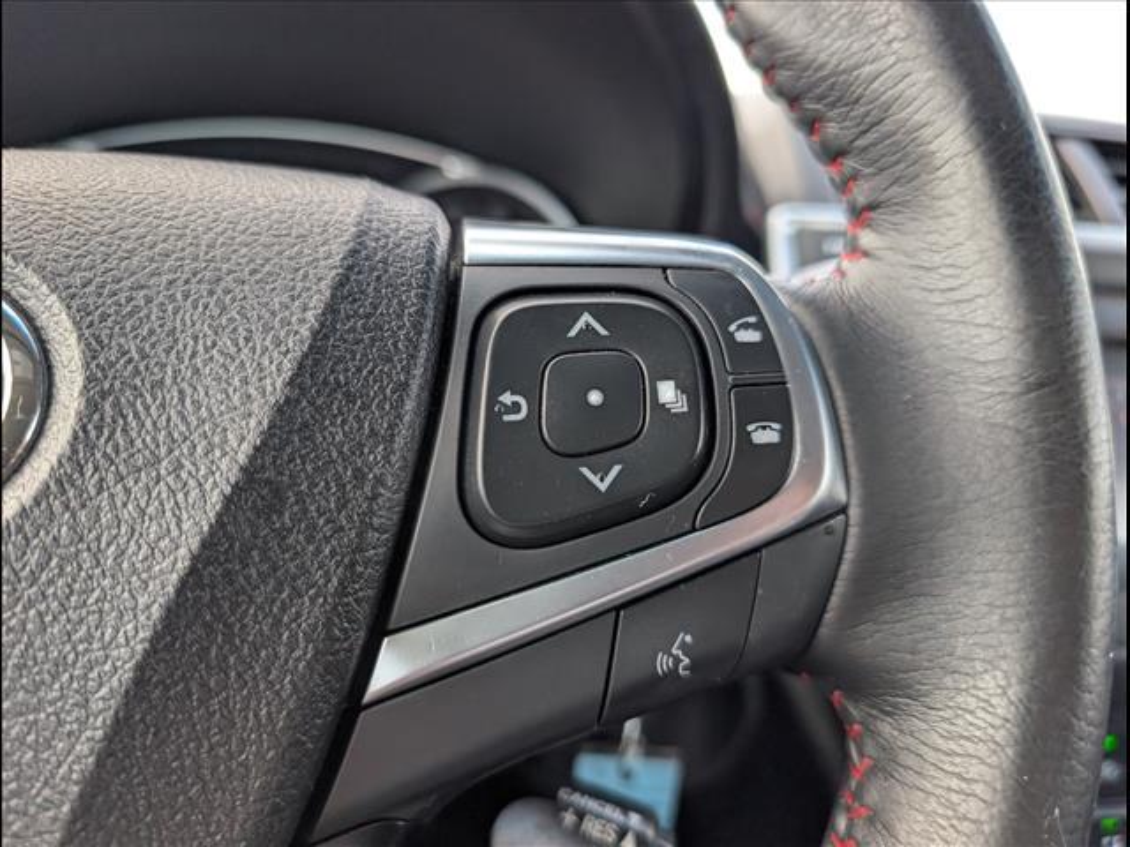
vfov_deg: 56.8
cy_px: 424
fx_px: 783
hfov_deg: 71.6
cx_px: 565
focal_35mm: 24
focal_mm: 6.9
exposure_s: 1/2000
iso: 602
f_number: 1.68
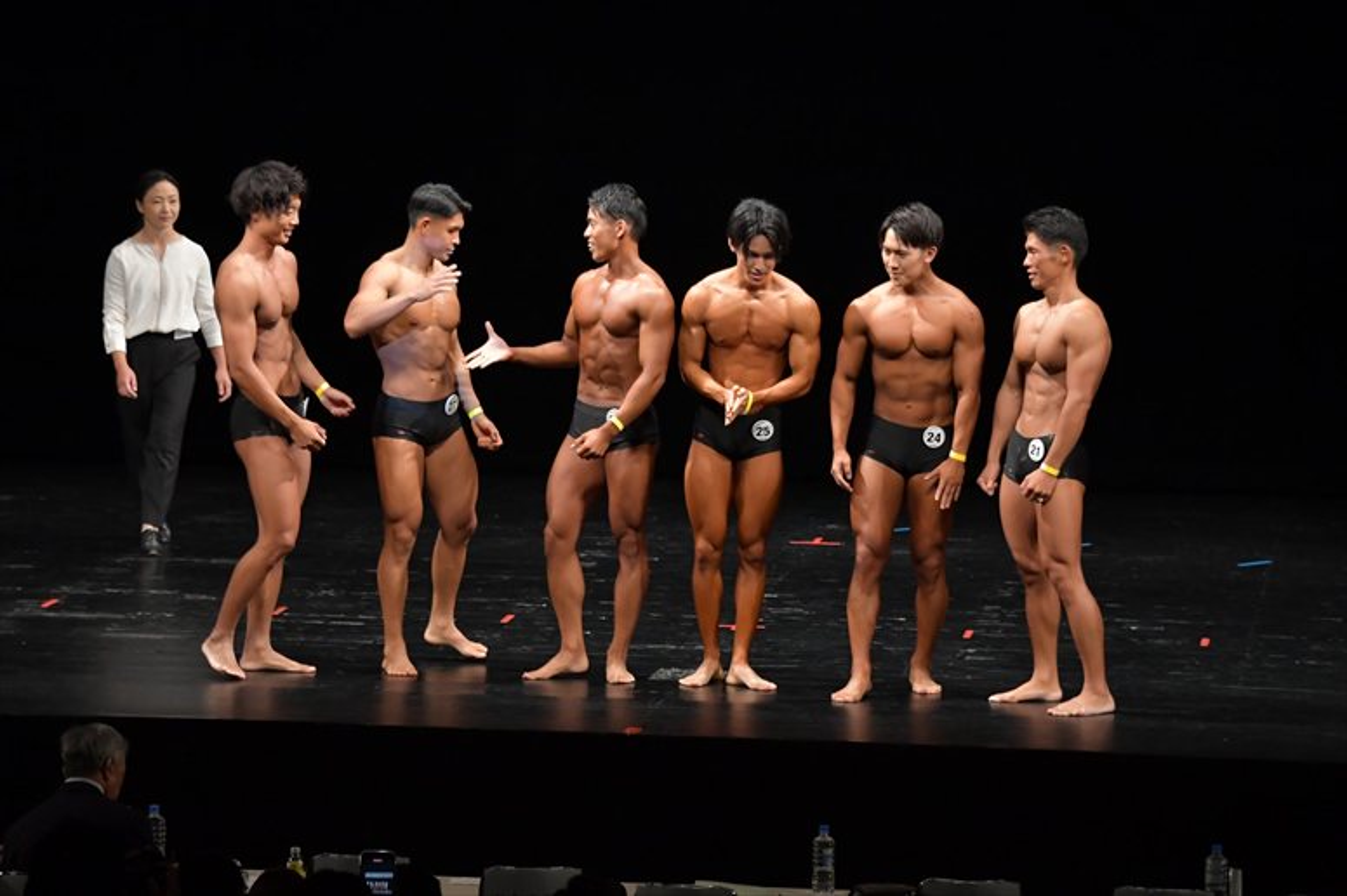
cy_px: 448
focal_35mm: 157
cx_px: 674
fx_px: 5872
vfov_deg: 8.7
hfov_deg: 13.1
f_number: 5.6
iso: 3200
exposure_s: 1/400
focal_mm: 105
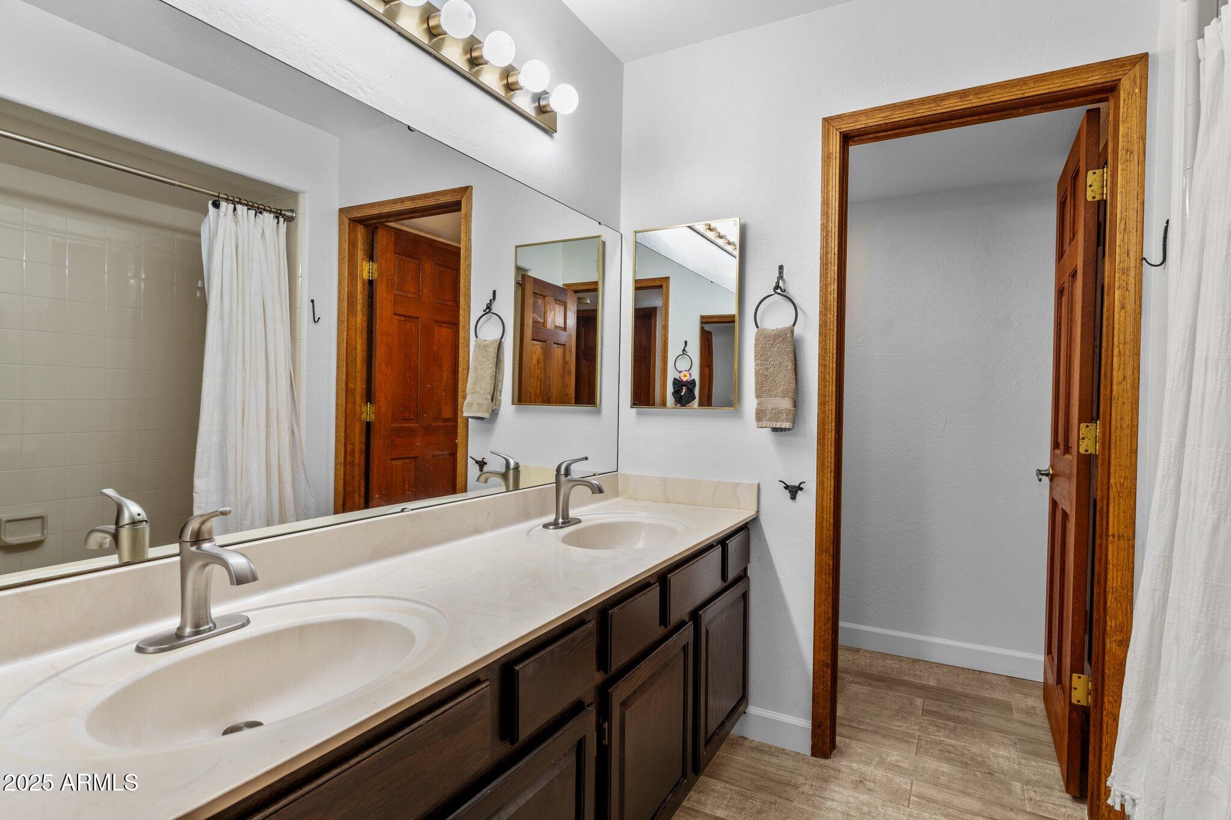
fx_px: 636
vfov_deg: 65.7
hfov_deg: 88.1
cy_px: 410
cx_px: 616
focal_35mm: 19
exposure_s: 1/1.67
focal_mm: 18.6
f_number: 8
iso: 400
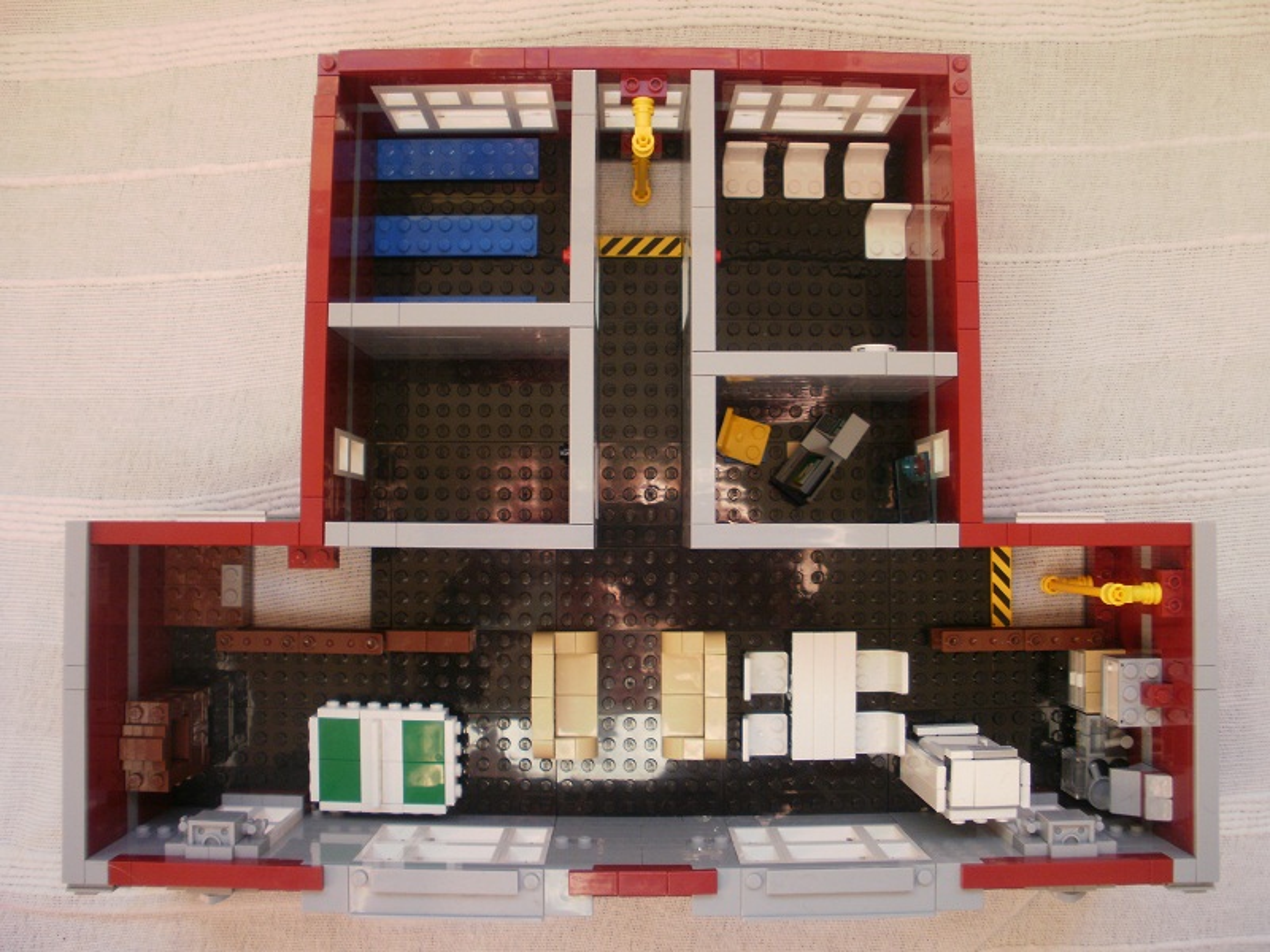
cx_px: 635
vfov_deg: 39.7
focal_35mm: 36
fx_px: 1321
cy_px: 476
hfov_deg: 51.4
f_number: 3.5
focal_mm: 6.3
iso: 100
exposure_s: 1/40
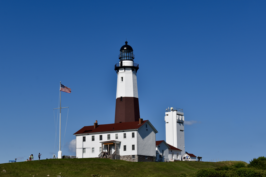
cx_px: 133
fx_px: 610
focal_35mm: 82
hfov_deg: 24.6
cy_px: 88
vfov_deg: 16.6
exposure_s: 1/500
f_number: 11
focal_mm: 55
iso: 100
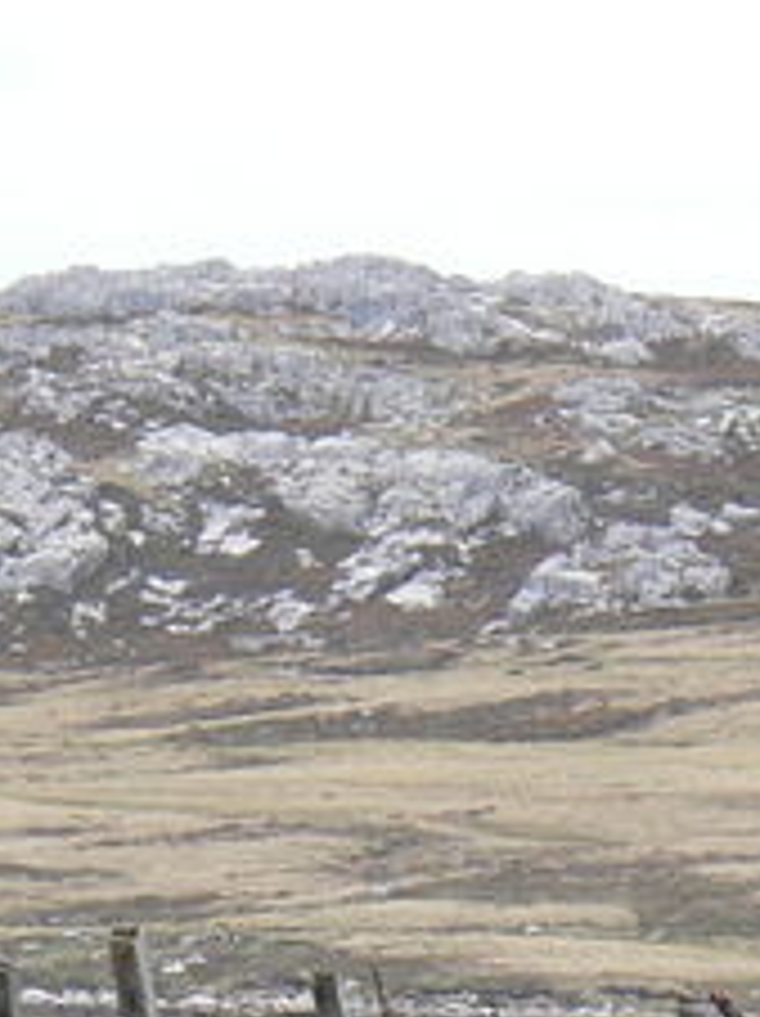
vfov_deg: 2.9
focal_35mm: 680
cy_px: 1296
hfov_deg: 2.2
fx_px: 19944
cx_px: 423
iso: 100
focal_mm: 32
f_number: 8
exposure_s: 1/80
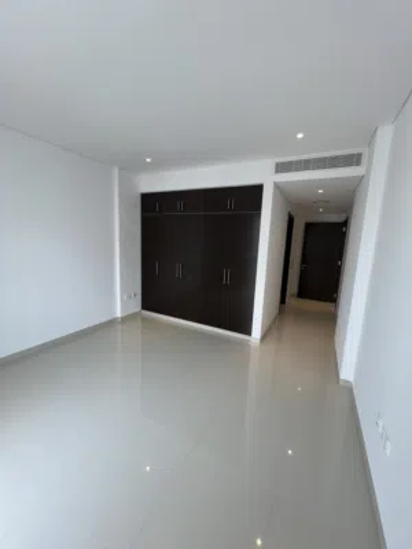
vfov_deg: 106.2
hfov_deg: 89.9
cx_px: 206
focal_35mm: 13
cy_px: 274
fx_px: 206
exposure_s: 1/100
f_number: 1.8
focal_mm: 1.57
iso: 64
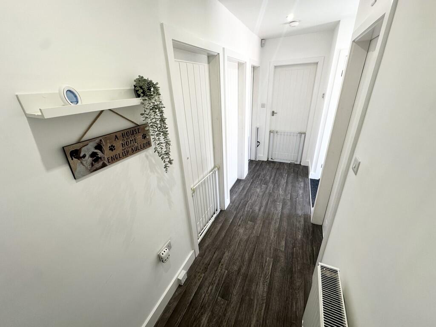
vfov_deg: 85.7
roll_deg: +3.2
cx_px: 218
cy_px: 164
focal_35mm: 14
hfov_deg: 102.1
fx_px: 176
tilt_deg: -23.7
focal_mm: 2.22
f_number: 2.2
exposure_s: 1/100
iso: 125
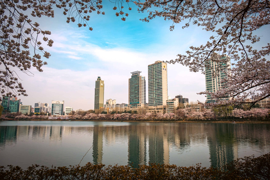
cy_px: 90
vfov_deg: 53.1
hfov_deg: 73.7
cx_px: 135
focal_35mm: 24
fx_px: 180
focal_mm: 16
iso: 200
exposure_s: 1/2000
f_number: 4
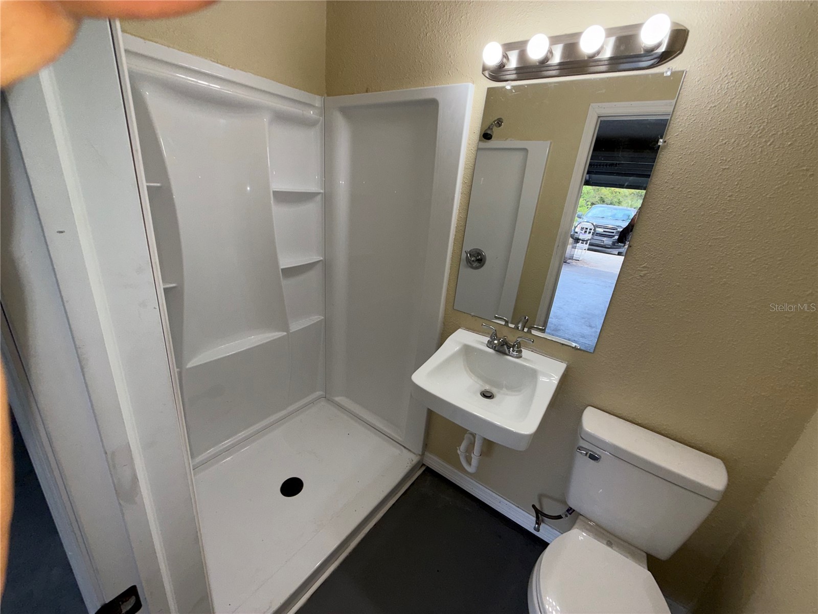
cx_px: 409
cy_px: 307
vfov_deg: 85.7
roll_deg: -5.6
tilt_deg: -21.1
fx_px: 331
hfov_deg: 102.1
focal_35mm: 14
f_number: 2.2
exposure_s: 1/122
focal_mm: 2.22
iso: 25
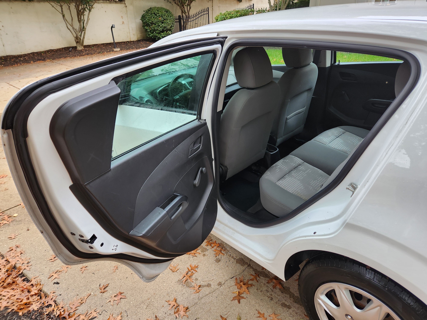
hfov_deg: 73.9
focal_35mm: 23
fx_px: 284
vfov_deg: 58.9
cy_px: 160
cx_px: 214
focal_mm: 5.4
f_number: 1.8
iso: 100
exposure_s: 1/180
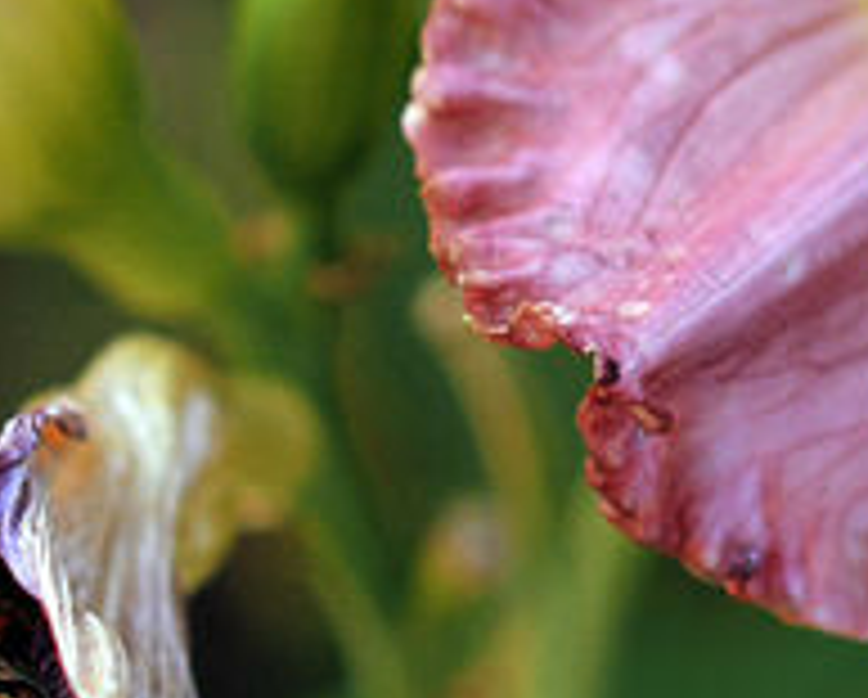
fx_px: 14310
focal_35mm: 556
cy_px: -473
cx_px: 1516
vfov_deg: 2.8
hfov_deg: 3.5
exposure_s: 1/500
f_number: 2.8
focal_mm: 85
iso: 200
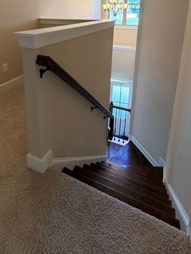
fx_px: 177
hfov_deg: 56.5
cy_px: 51
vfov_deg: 65.2
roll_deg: +0.4
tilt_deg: -13.7
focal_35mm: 24
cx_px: 79
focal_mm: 2.22
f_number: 2.2
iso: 200
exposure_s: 1/60
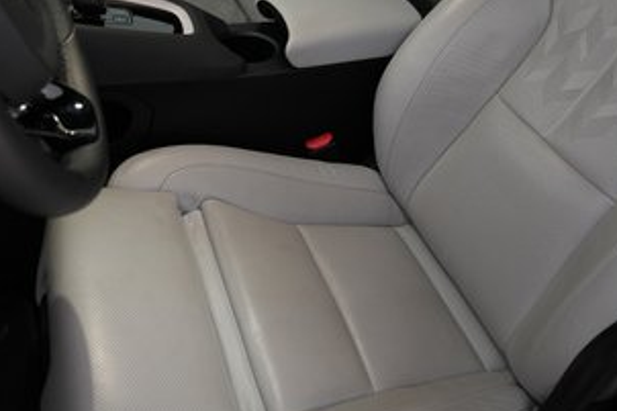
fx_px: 617
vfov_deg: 34.7
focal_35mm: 36
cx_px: 319
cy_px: 39
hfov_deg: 53.1
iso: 800
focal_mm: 17
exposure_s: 1/30
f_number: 2.8
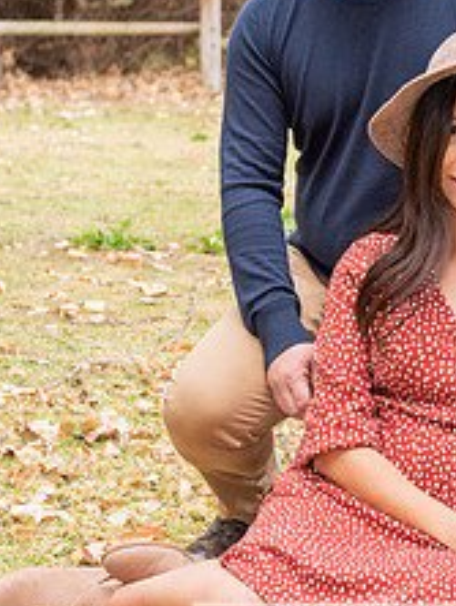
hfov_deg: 9.5
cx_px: 506
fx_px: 2717
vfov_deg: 12.7
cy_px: 213
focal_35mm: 155
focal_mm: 52
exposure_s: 1/125
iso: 320
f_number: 5
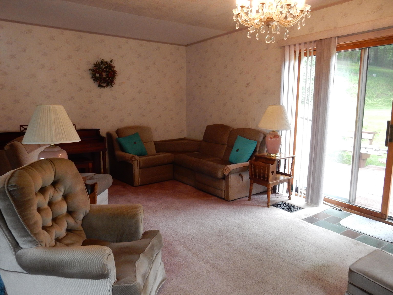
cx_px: 196
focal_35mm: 25
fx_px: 284
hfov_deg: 69.4
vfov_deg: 54.9
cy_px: 148
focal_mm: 4.5
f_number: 3.7
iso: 400
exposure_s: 1/50
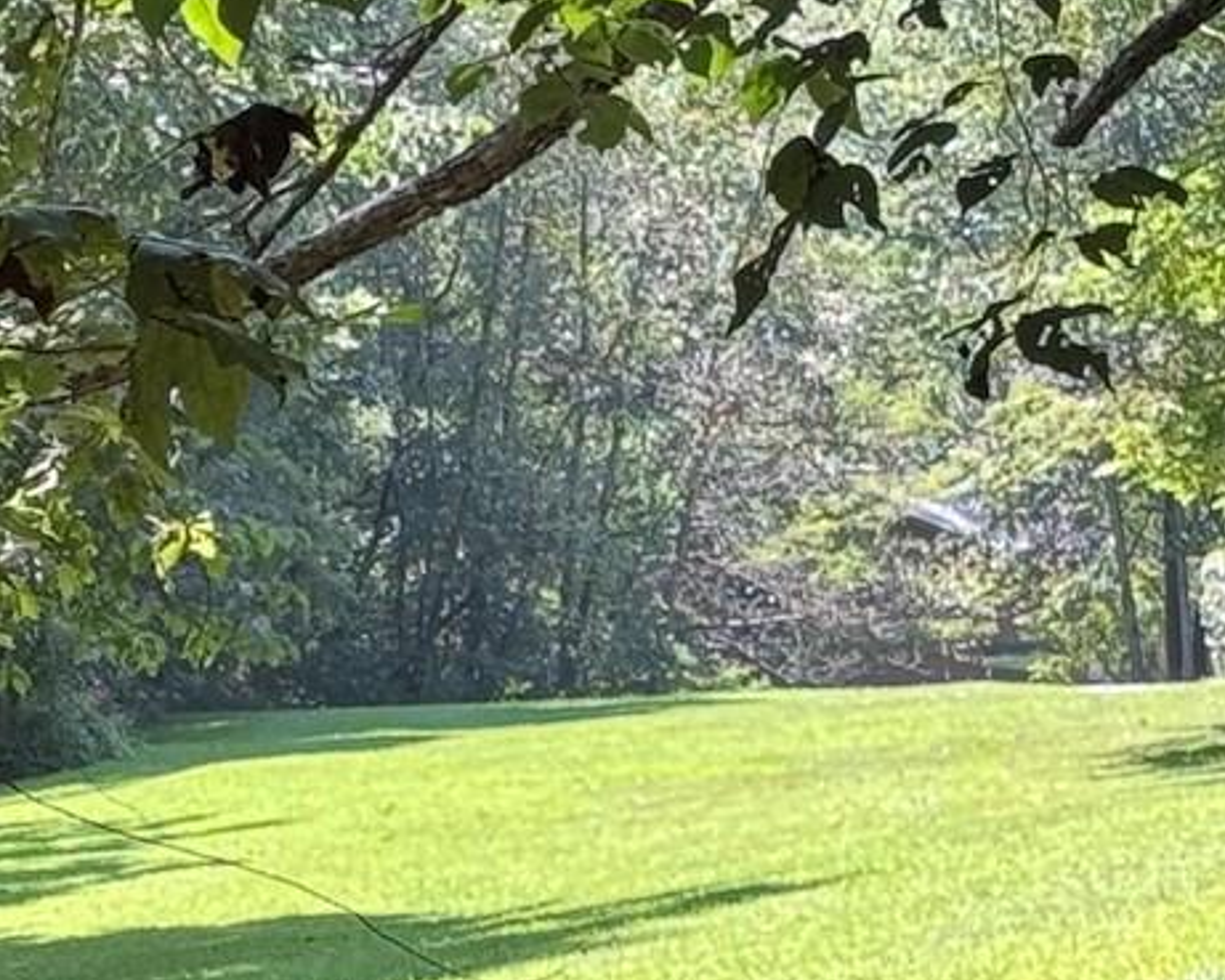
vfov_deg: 7.4
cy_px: 829
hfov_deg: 9.2
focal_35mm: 208
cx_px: -260
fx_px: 7543
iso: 50
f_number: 1.78
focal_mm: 6.76
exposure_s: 1/173
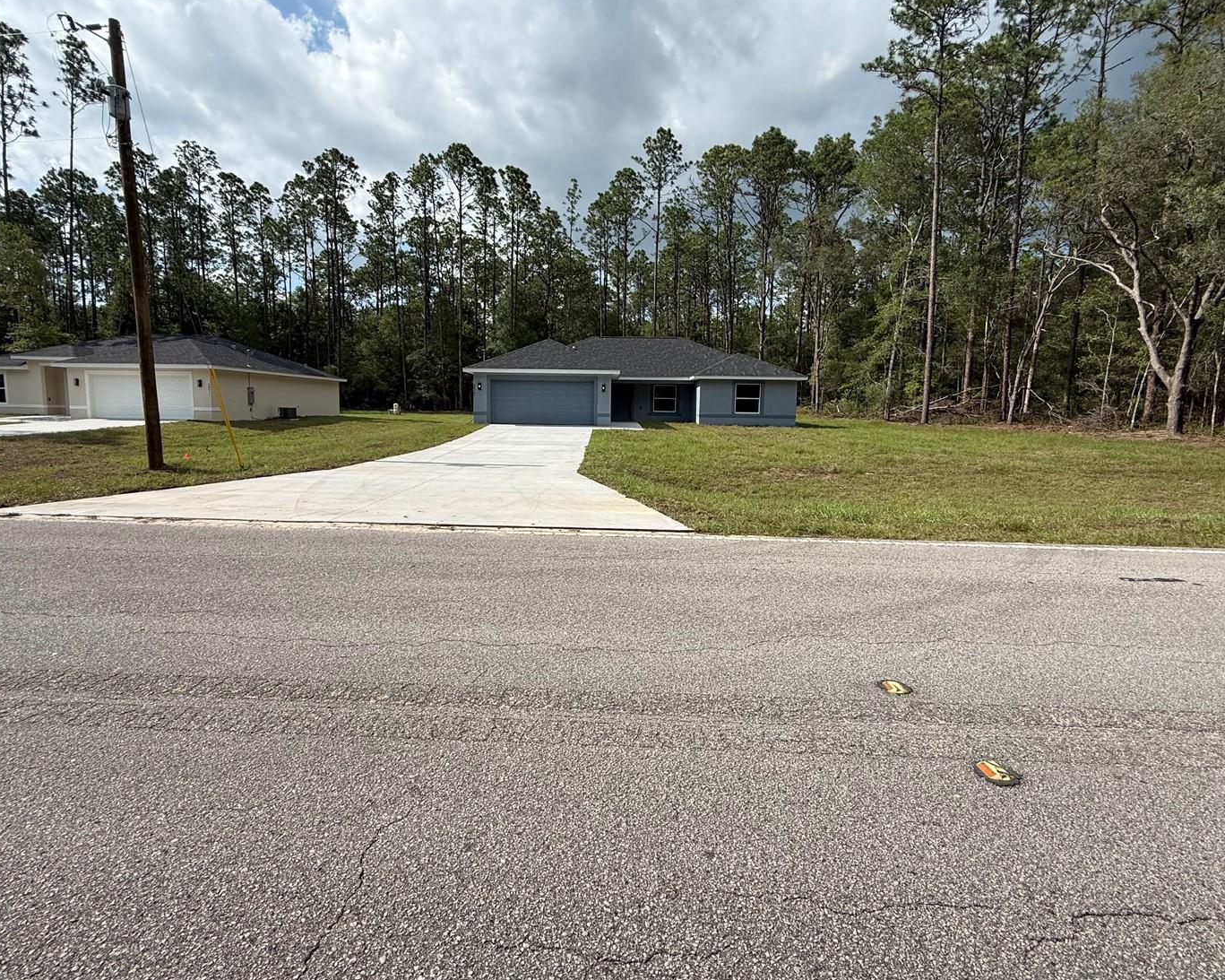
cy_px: 462
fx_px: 580
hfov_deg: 93.1
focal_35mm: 16
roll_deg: -0.9
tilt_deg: -5.3
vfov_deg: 80.3
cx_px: 594
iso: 50
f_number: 2.2
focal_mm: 2.22
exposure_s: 1/2611
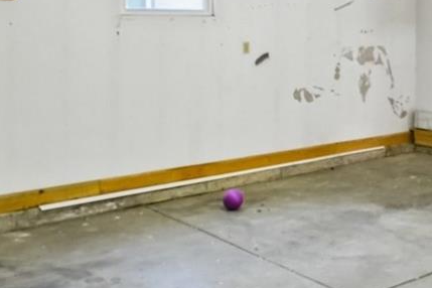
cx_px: 385
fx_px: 706
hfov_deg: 32.4
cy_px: -8
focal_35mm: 59
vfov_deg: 22.1
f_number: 8
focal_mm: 10.5
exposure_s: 1/8
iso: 800
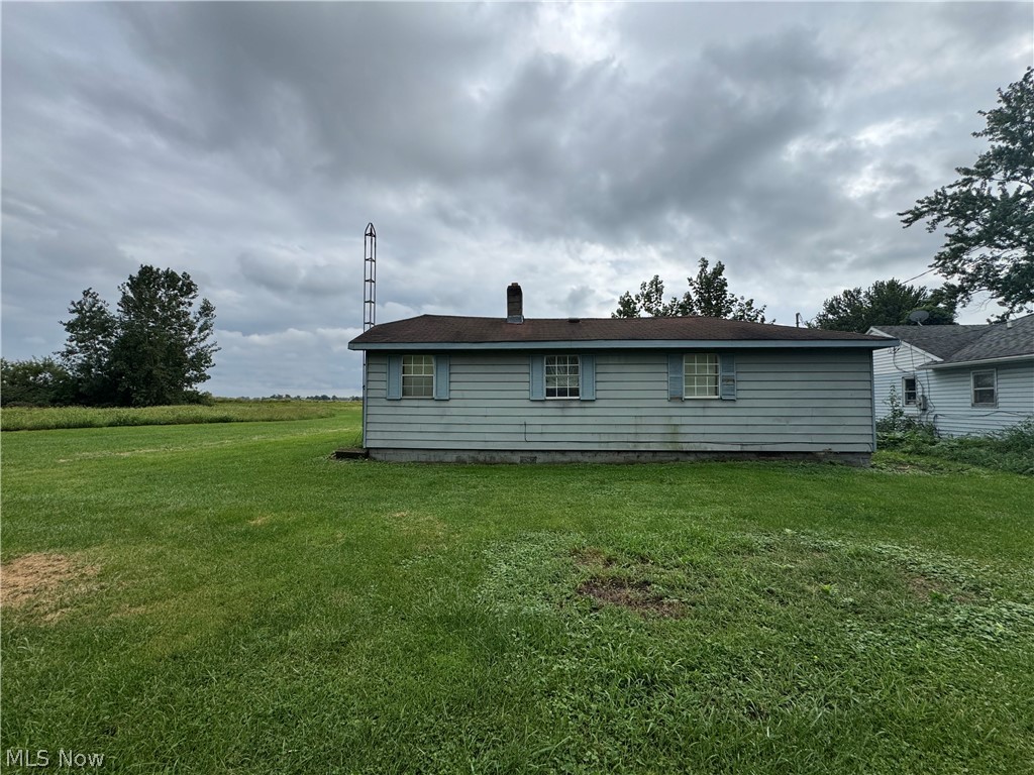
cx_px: 517
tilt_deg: +1.6
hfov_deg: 102.1
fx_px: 418
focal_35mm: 14
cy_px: 388
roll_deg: -0.2
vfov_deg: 85.7
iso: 50
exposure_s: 1/2985
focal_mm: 2.22
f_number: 2.2
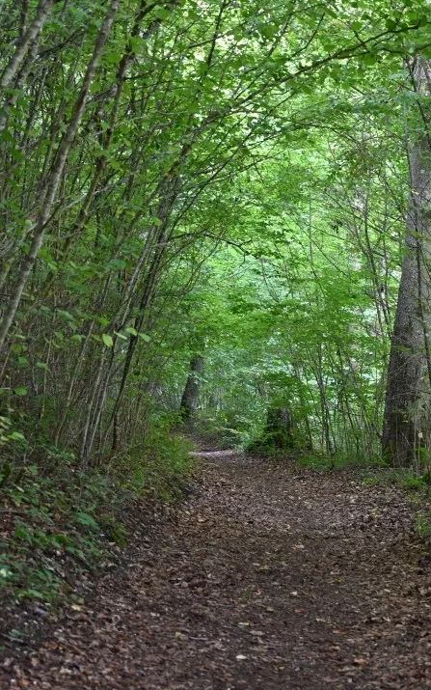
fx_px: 1503
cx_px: 390
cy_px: 344
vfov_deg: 25.8
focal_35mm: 80
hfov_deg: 16.1
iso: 3200
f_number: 4
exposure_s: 1/80
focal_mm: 52
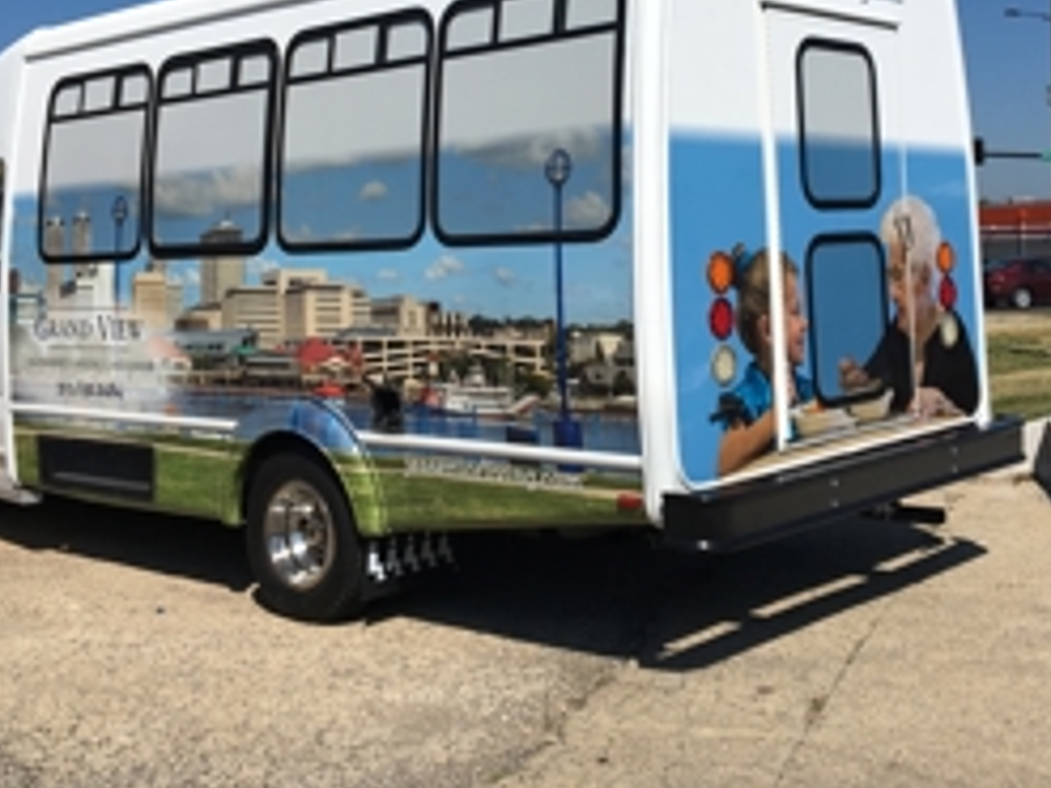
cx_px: 574
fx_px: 1426
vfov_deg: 30.3
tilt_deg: +4.3
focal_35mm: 47
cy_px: 183
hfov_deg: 40.4
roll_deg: +1.3
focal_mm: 4.15
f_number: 2.2
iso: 25
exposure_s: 1/3846
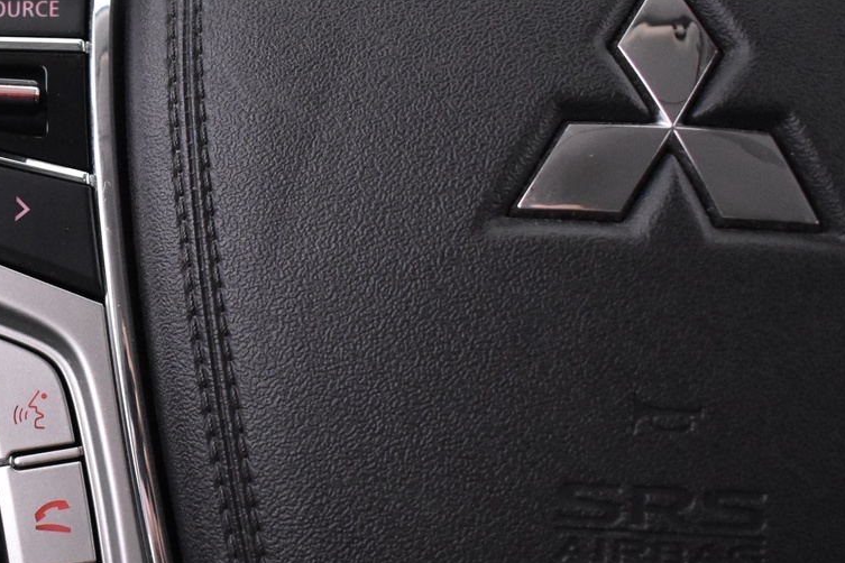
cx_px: 17
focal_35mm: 71
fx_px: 1666
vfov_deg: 19.2
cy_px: 294
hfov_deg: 27.0
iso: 3200
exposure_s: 1/30
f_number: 3.8
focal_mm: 22
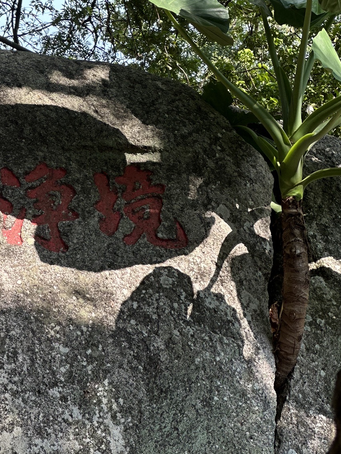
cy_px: 64
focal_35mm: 136
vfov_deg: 14.4
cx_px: 63
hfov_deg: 10.9
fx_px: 1786
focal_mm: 9
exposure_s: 1/121
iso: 40
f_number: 2.8
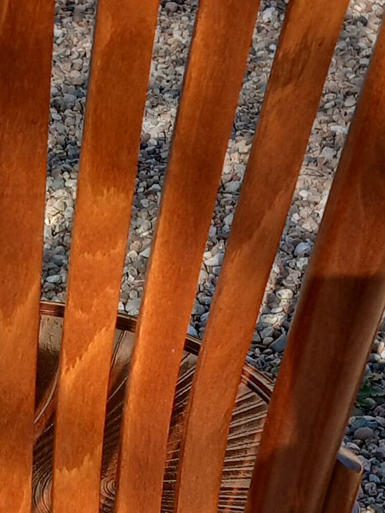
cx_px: -45
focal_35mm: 106
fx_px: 1572
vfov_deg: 18.4
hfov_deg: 13.7
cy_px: 410
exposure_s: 1/290
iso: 20
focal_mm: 3.98
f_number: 1.8
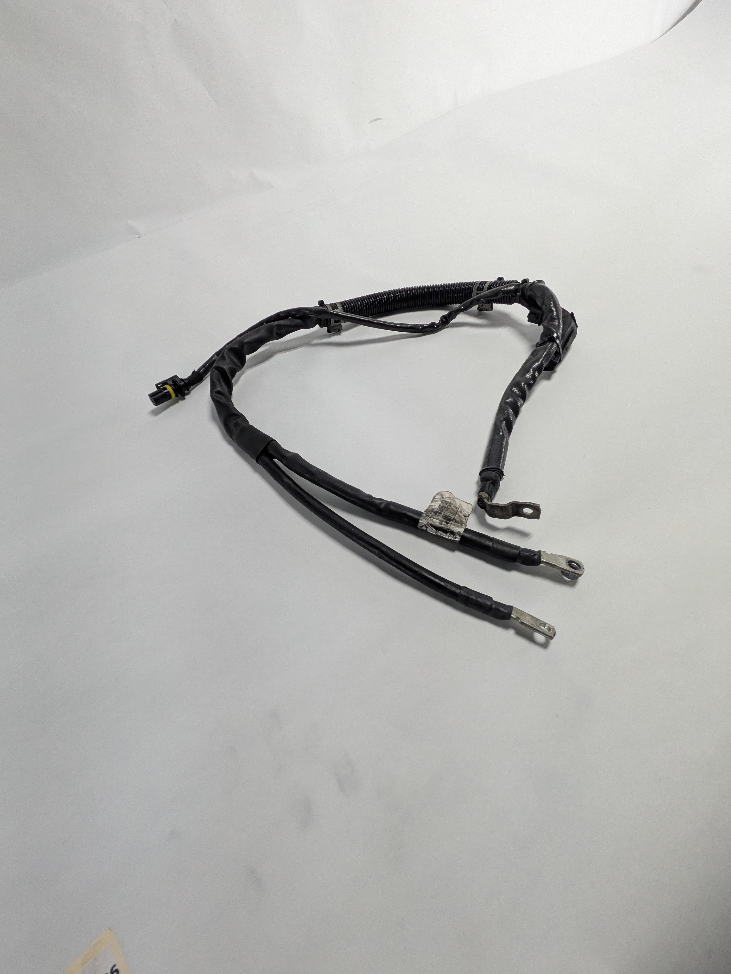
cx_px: 366
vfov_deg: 102.1
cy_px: 487
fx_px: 394
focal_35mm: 14
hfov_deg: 85.7
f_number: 2.2
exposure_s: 1/376
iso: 76
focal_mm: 1.85
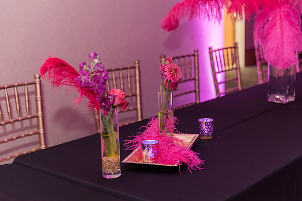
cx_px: 151
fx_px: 487
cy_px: 100
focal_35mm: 58
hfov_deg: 34.5
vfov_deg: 23.4
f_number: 3.2
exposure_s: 1/60
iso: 1600
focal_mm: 58
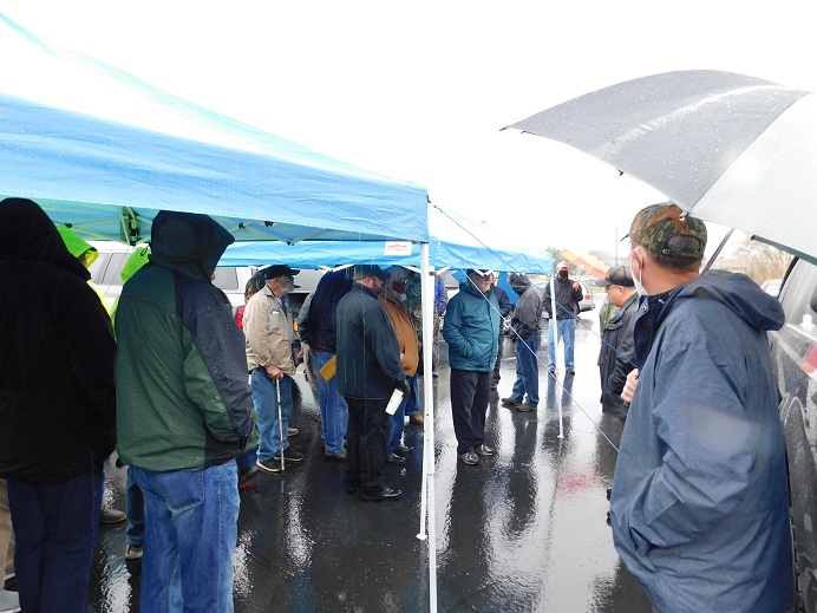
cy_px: 306
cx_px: 408
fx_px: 543
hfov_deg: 73.9
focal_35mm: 23
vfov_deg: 58.9
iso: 200
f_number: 3
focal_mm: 4
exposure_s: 1/30
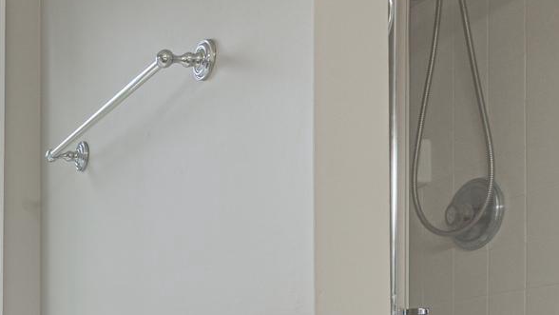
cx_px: -130
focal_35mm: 62
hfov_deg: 28.8
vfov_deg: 18.1
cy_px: 413
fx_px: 919
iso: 200
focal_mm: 17
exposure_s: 1/2500
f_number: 8
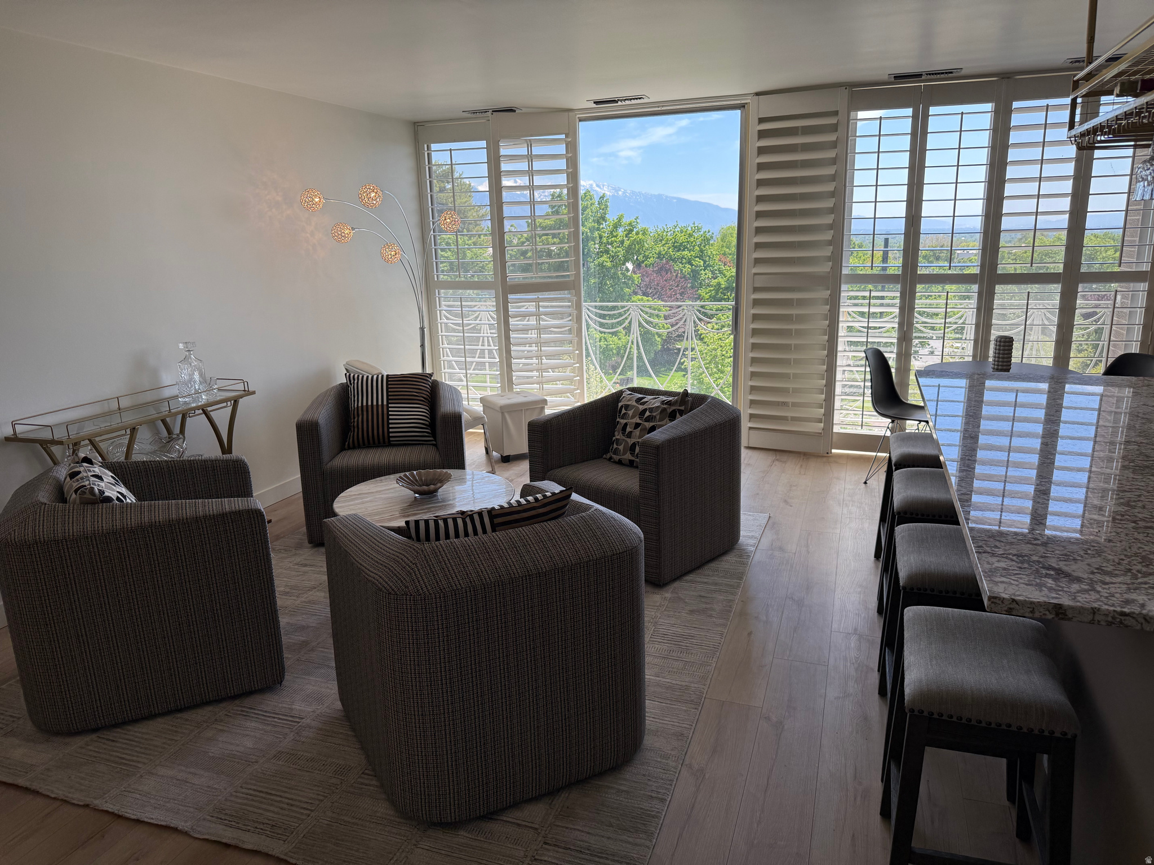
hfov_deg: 71.6
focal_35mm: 24
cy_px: 432
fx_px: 800
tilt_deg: -14.0
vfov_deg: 56.8
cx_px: 577
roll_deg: +1.4
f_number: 1.78
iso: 100
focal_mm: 6.76
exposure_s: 1/1032
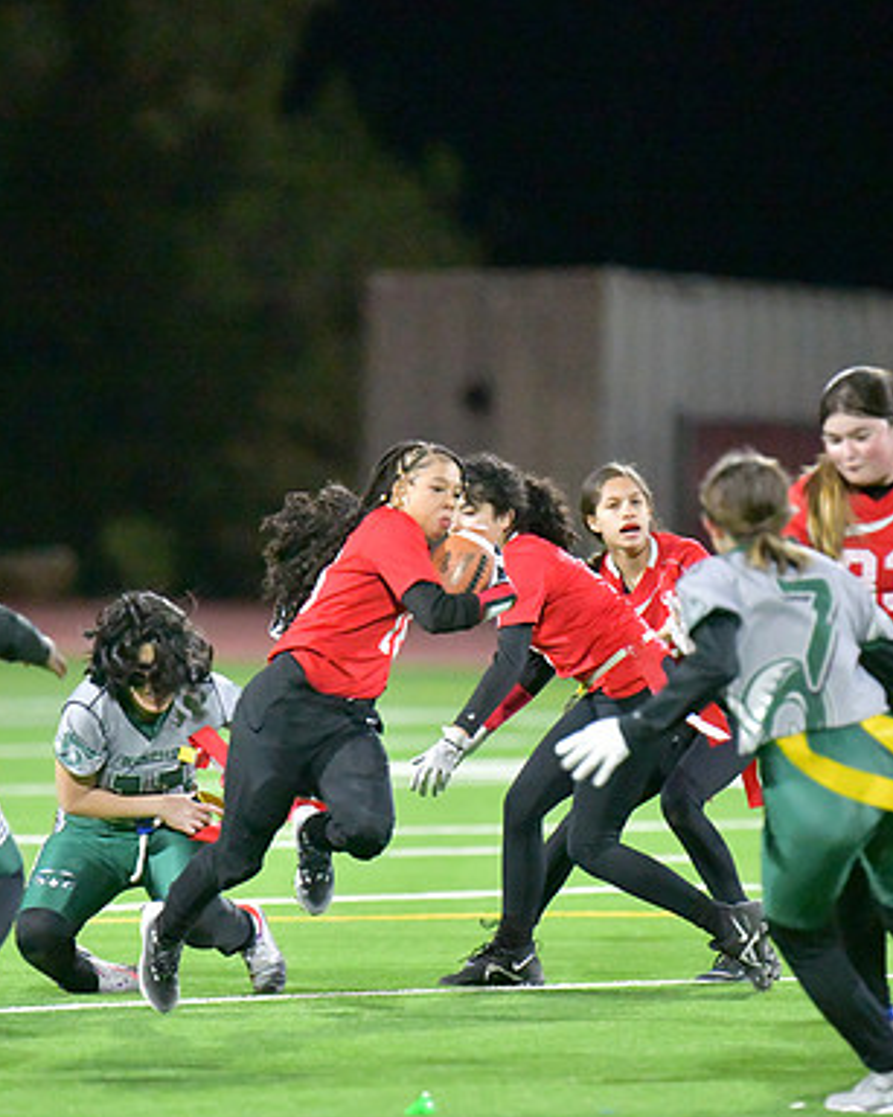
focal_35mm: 425
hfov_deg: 3.6
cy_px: 560
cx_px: 340
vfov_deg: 4.6
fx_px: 14046
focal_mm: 300
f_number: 2.8
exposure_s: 1/2500
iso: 25600
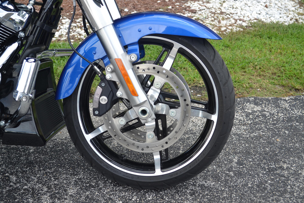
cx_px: 152
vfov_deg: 25.1
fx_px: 456
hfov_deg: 36.9
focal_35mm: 54
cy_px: 102
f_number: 5.6
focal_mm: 36
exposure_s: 1/125
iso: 100
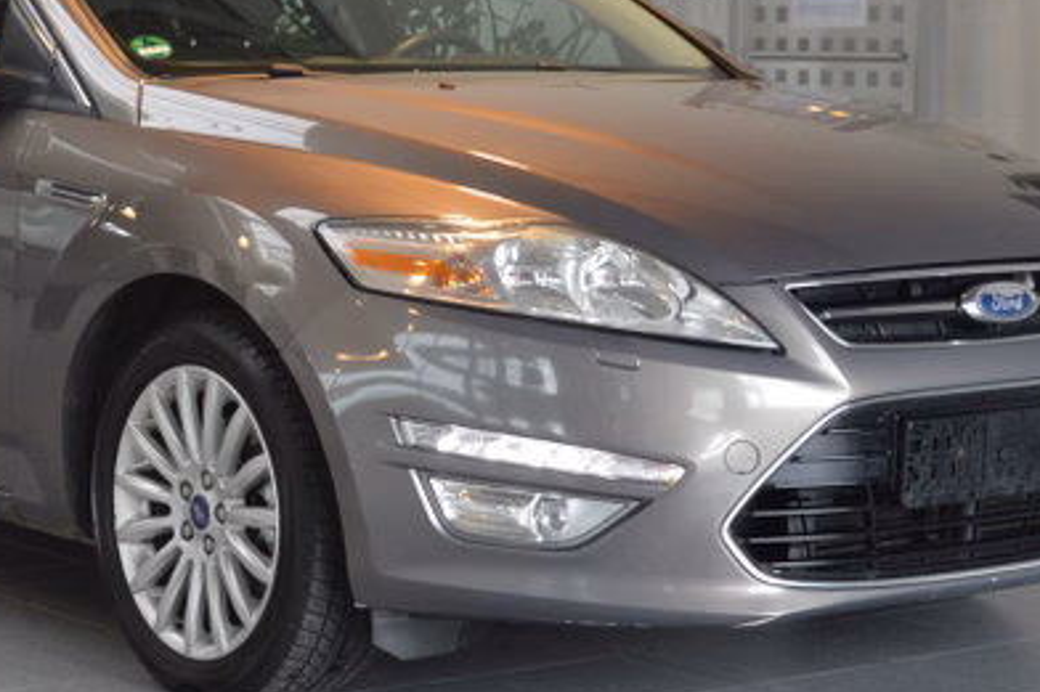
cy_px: 265
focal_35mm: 104
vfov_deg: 13.1
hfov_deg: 19.5
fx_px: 3003
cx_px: 302
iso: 400
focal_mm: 34
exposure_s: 1/80
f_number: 4.5
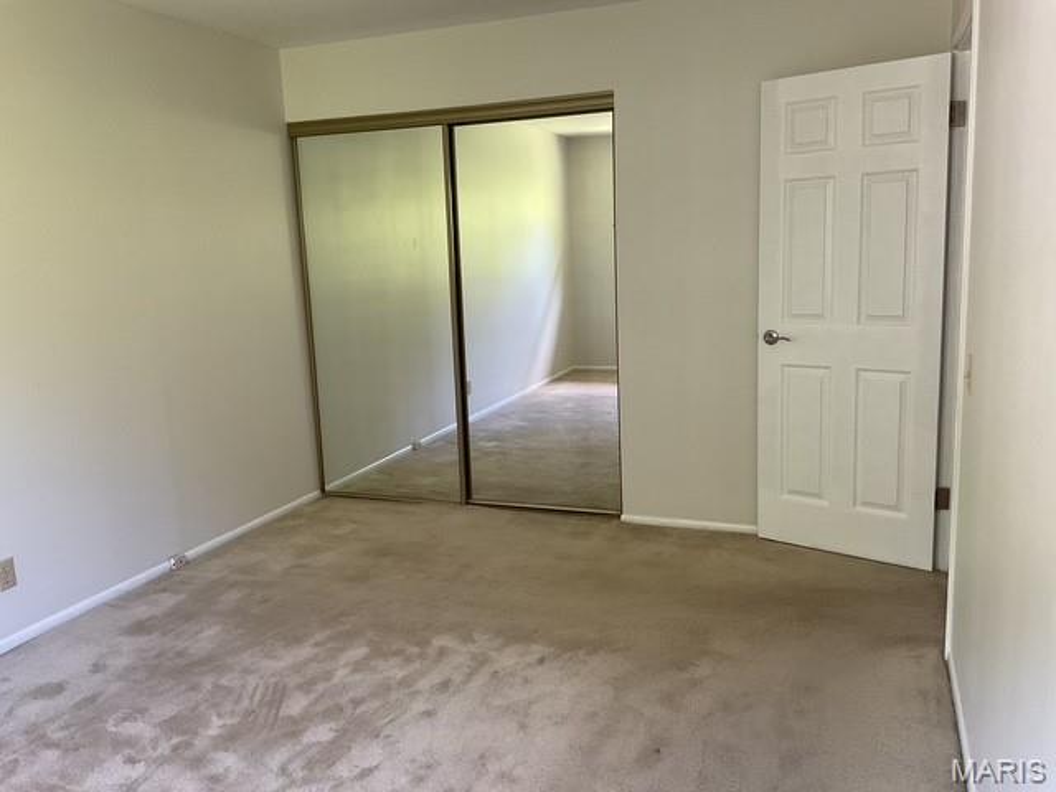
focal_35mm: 29
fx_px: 885
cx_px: 528
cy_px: 396
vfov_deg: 48.2
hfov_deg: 61.7
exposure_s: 1/60
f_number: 1.8
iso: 80
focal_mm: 3
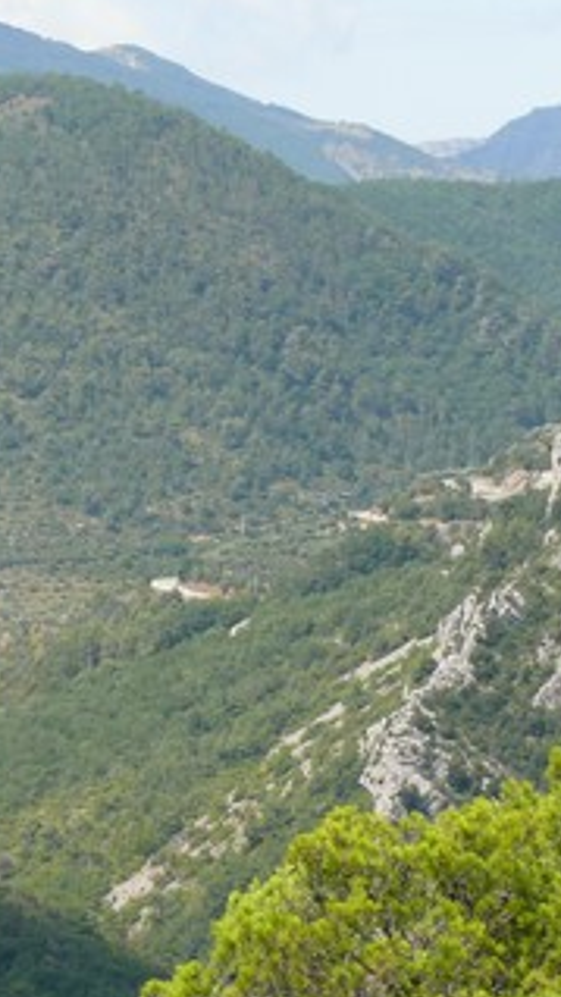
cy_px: 688
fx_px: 5762
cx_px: 53
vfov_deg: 9.9
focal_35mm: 218
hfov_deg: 5.6
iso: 100
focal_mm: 19.2
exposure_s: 1/320
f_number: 5.6
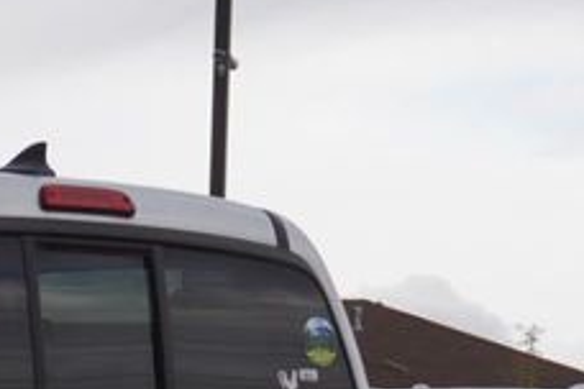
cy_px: 717
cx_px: -20
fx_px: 4270
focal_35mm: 263
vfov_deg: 5.1
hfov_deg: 7.8
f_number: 8
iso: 100
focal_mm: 39
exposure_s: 1/125
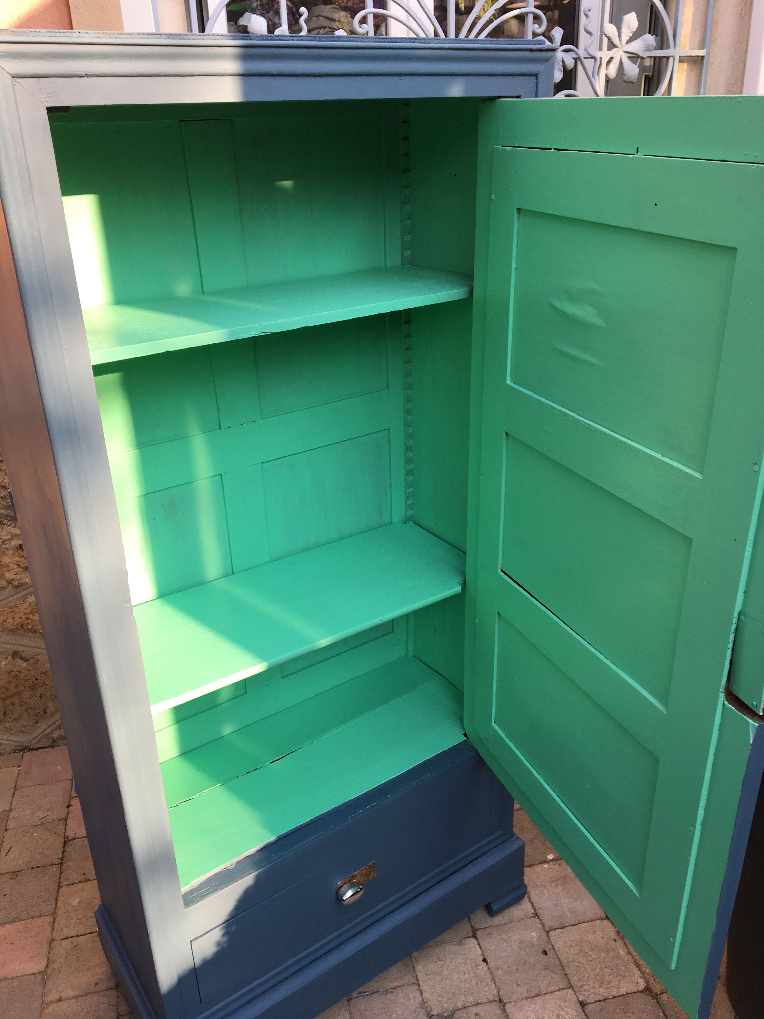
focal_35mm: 29
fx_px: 853
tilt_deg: -21.7
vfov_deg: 61.7
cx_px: 382
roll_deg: +1.8
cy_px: 510
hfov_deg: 48.2
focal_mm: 4.15
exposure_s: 1/242
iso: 25
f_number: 2.2
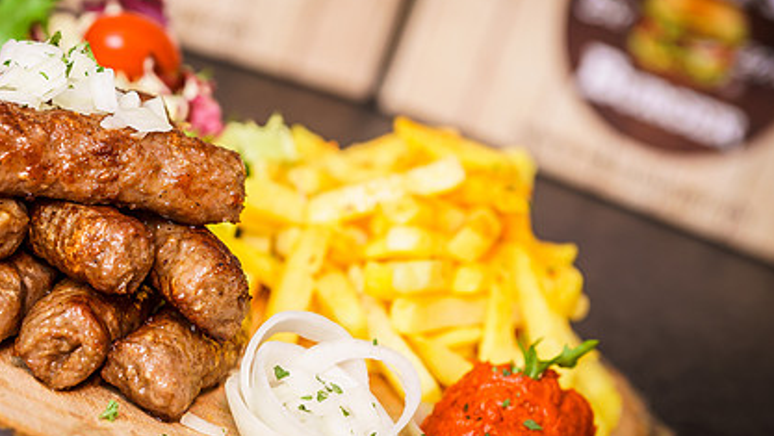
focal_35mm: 112
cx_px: 320
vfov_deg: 10.8
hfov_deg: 19.1
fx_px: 2300
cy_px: 205
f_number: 4
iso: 100
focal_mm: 70
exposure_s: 1/250
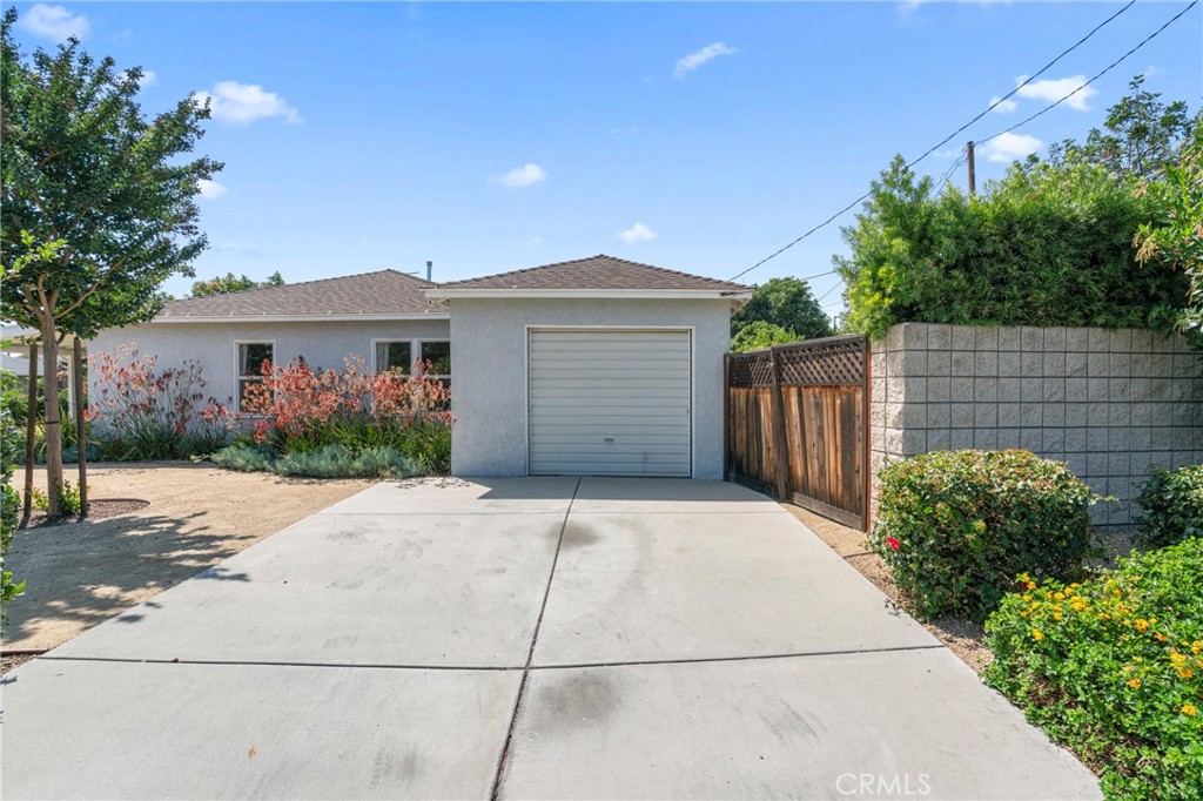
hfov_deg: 96.8
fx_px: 534
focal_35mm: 16
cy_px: 400
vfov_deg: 73.7
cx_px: 602
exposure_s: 1/800
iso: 250
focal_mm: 16
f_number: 9
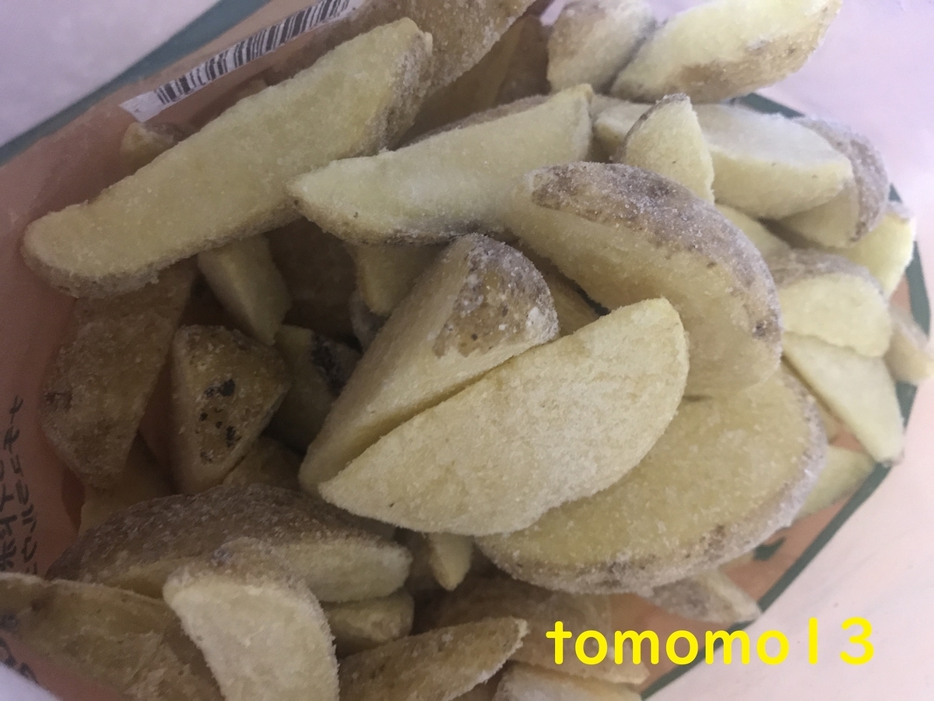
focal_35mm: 28
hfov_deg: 63.4
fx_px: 755
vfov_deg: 49.7
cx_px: 467
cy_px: 350
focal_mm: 3.99
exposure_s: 1/6
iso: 100
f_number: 1.8
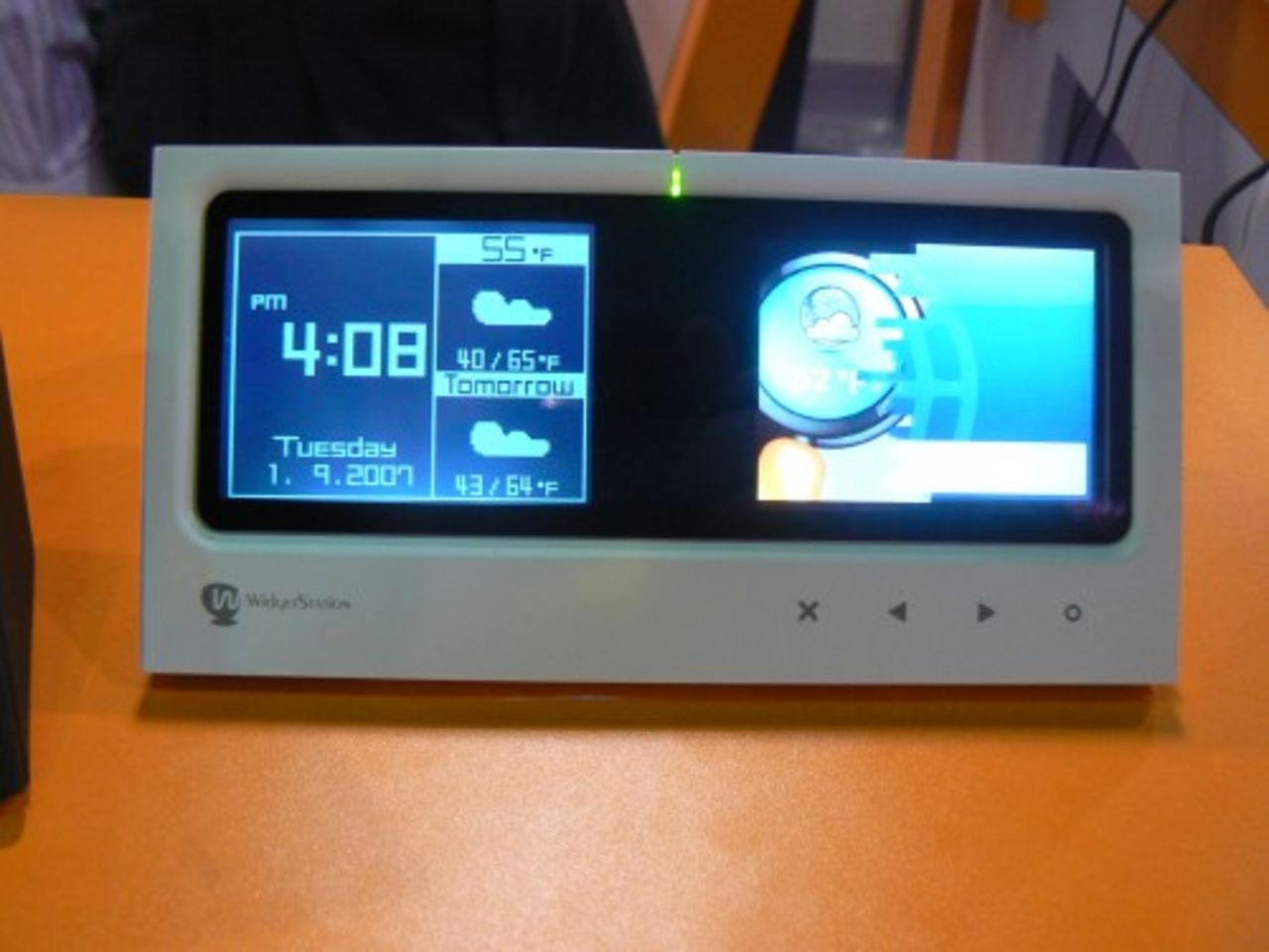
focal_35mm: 36
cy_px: 476
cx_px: 634
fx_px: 1320
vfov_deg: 39.7
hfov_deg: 51.4
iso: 200
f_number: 2.8
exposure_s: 1/30
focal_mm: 6
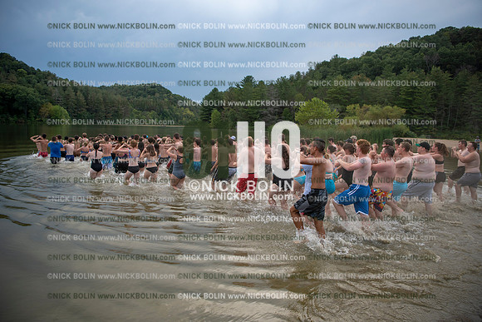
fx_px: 321
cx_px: 241
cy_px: 161
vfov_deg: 53.2
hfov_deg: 73.7
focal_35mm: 24
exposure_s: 1/800
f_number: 3.2
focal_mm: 24
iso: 160
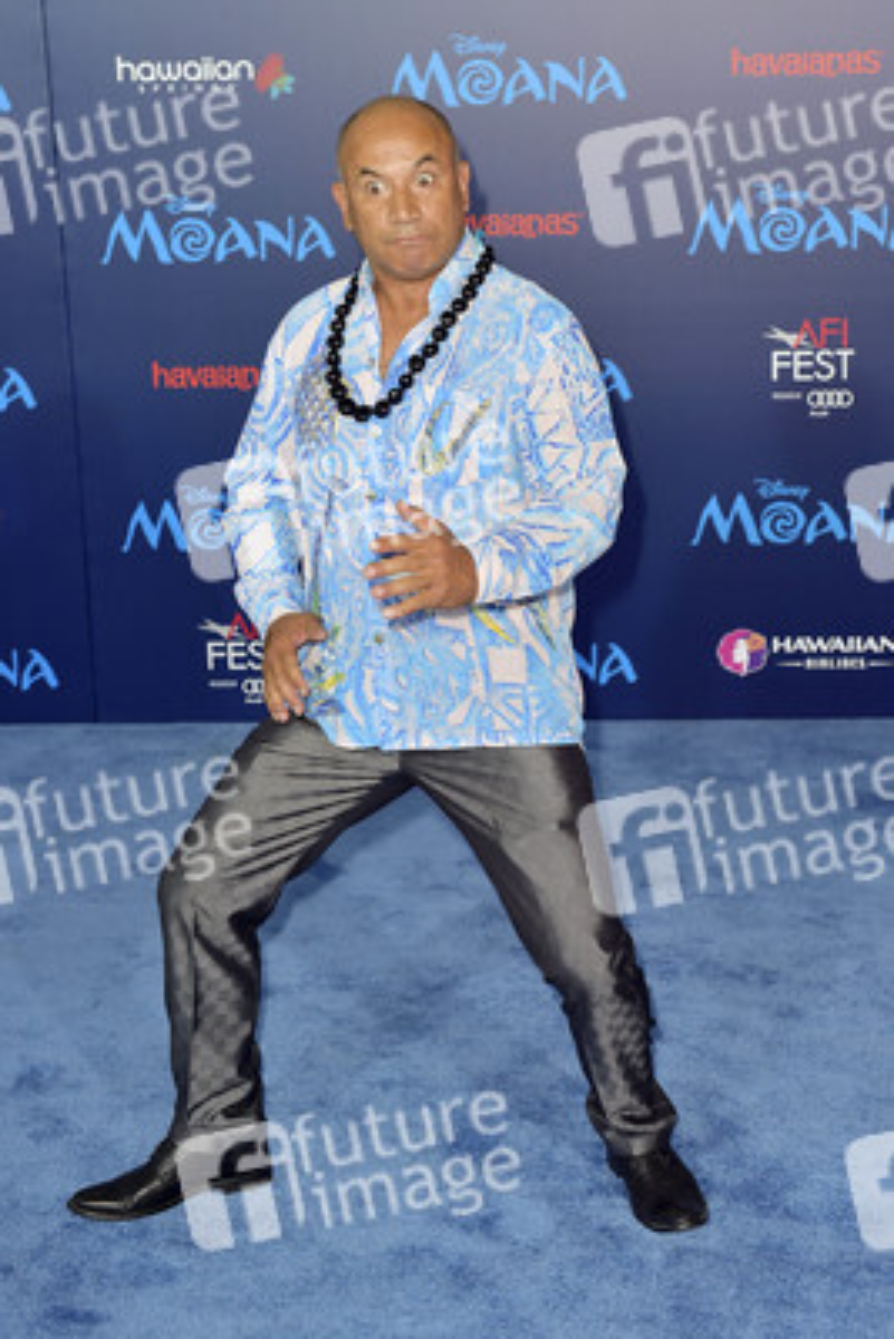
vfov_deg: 38.2
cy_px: 670
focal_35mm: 52
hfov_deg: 26.0
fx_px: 1935
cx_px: 447
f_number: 4.5
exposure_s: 1/320
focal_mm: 52
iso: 400
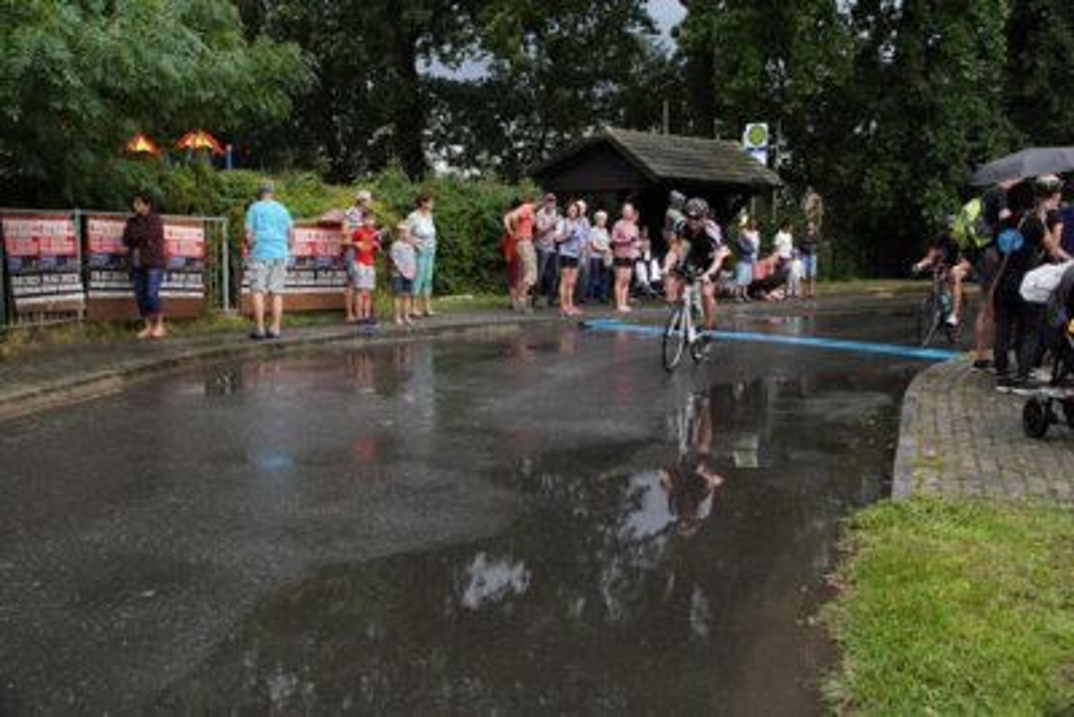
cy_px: 358
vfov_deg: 34.2
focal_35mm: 39
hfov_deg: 49.5
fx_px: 1164
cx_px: 537
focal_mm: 26
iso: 2500
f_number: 6.3
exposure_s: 1/640
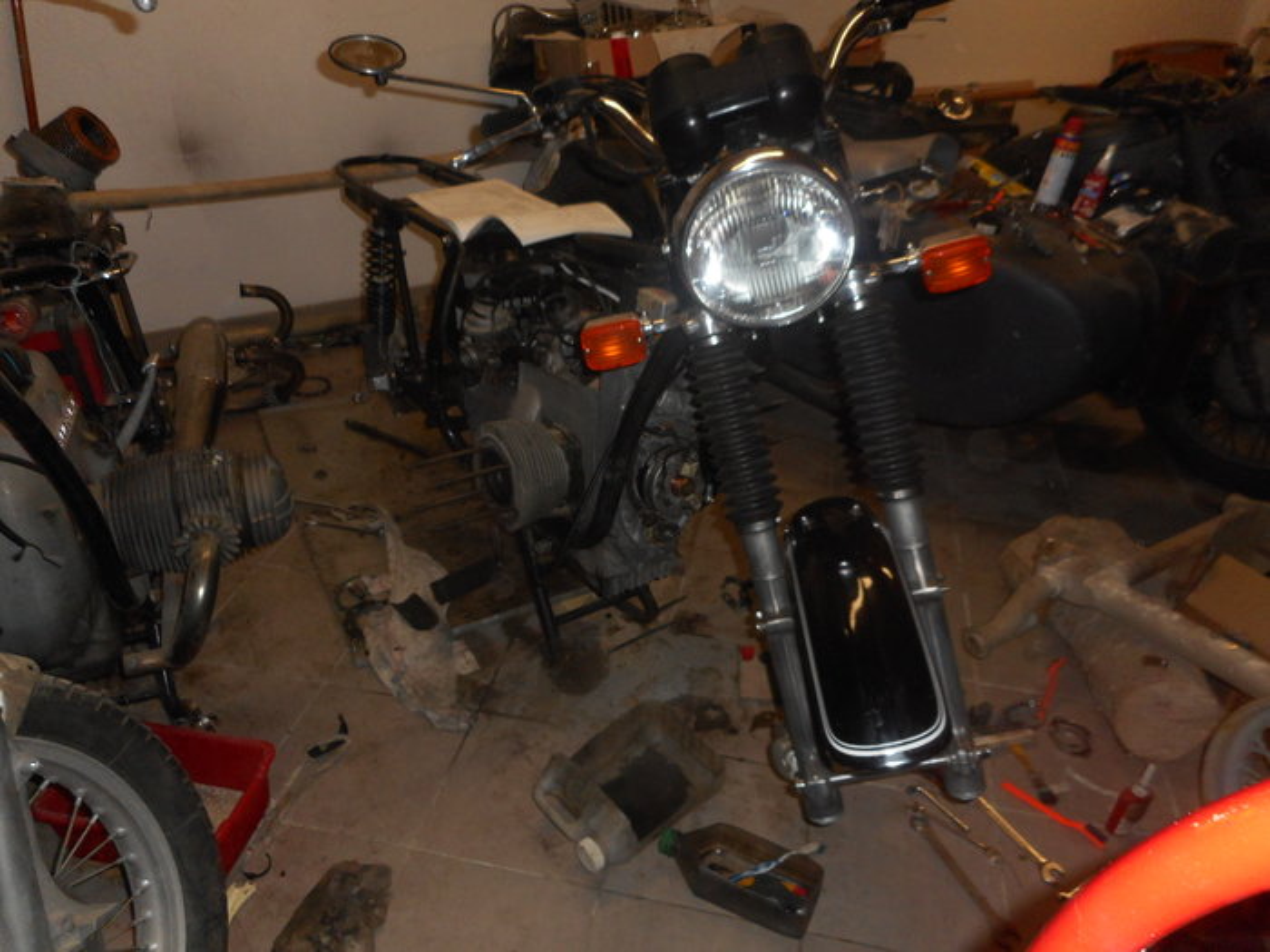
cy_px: 476
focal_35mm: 25
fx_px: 917
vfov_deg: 54.9
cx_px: 635
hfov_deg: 69.4
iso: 200
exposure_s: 1/25
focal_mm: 4.5
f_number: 3.7
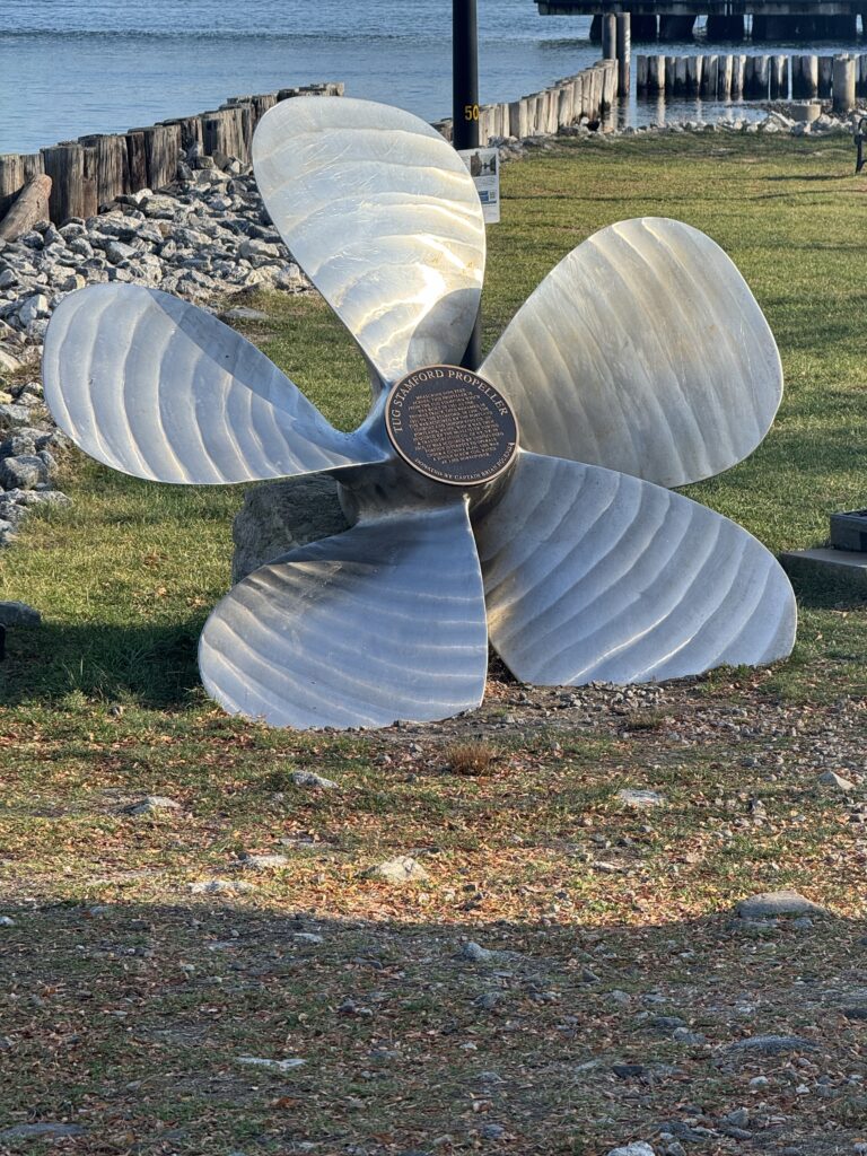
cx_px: 434
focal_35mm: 120
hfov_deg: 12.3
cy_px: 578
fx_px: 4007
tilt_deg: -8.5
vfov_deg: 16.4
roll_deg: -0.1
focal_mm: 15.66
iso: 50
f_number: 2.8
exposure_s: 1/500
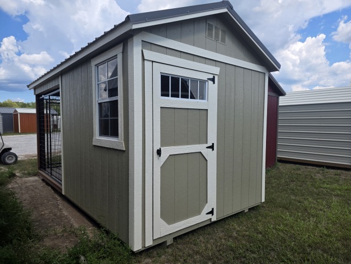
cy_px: 132
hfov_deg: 73.9
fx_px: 233
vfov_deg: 58.9
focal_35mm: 23
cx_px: 176
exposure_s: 1/5296
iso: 80
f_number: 1.7
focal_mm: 6.3
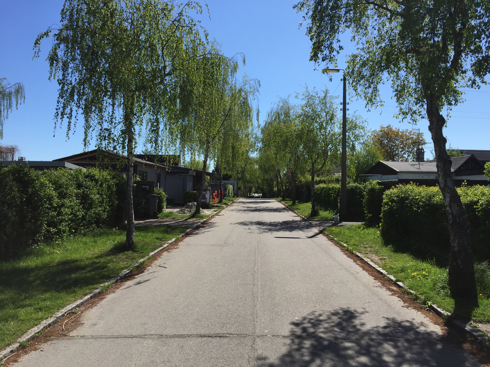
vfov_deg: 48.2
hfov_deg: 61.7
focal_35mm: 29
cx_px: 245
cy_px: 184
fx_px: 411
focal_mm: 4.15
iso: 32
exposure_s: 1/2083
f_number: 2.2
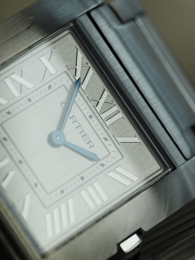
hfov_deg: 13.0
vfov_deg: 17.3
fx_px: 856
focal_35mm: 114
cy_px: 133
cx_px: 98
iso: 2000
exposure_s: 1/250
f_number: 9
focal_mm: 105
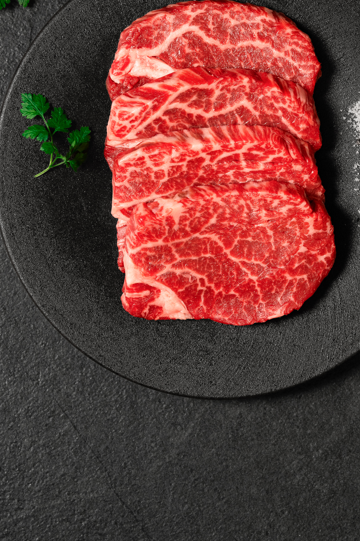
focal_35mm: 148
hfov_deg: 9.3
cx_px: 225
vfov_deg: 13.8
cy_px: 150
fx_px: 2220
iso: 400
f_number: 6.3
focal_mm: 90
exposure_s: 1/50
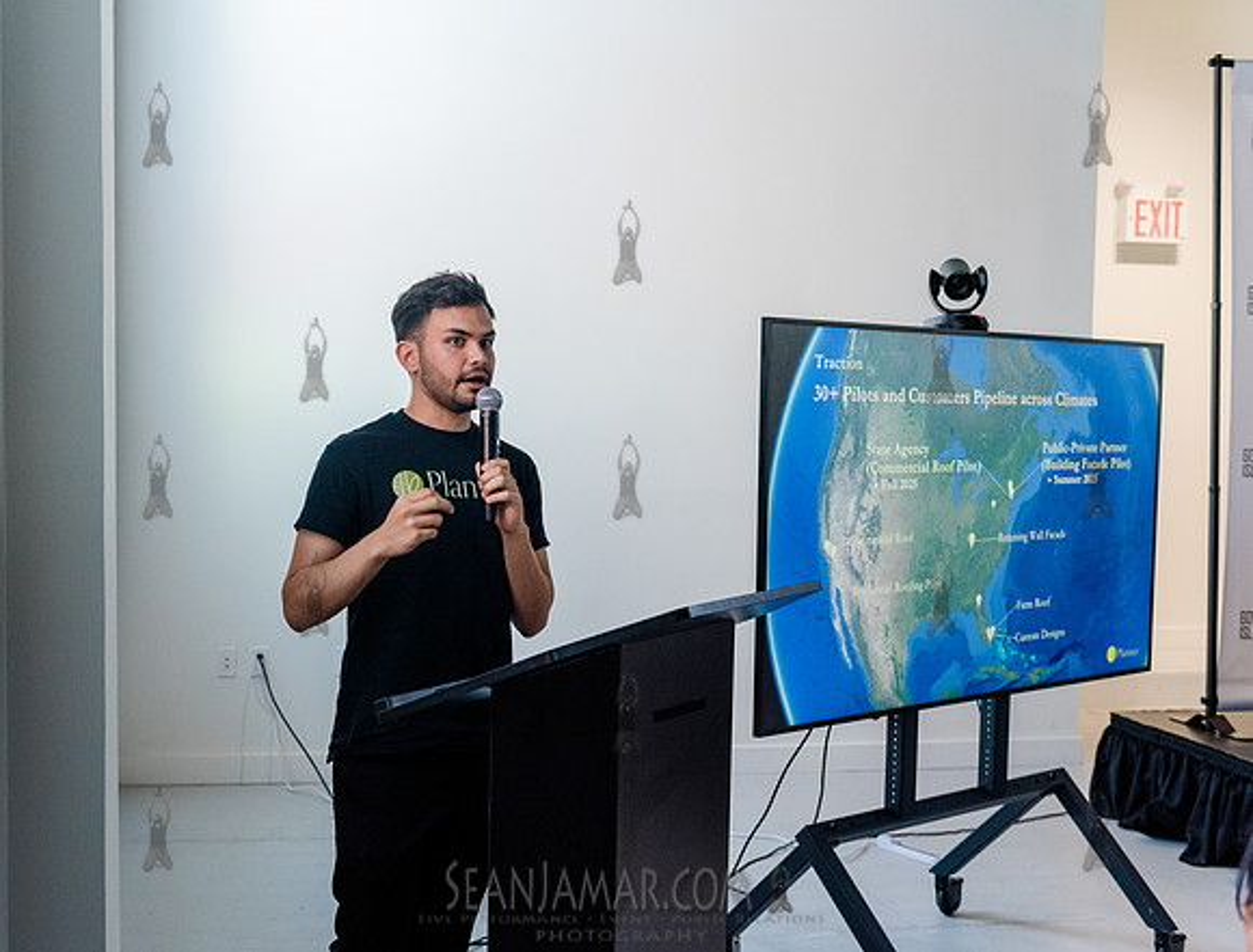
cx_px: 524
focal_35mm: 45
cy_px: 487
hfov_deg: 42.0
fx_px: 1625
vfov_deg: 32.7
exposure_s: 1/320
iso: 4000
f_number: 4
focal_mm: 38
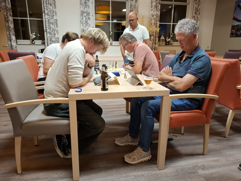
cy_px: 90
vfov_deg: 58.9
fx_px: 160
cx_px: 120
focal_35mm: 23
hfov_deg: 73.9
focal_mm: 5.54
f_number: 1.8
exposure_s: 1/33
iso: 250
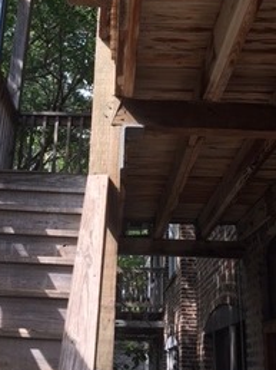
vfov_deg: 35.4
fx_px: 575
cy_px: 139
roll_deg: -3.1
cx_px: 87
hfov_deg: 26.8
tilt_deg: +21.8
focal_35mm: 54
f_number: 2.2
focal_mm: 4.15
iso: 25
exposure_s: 1/348
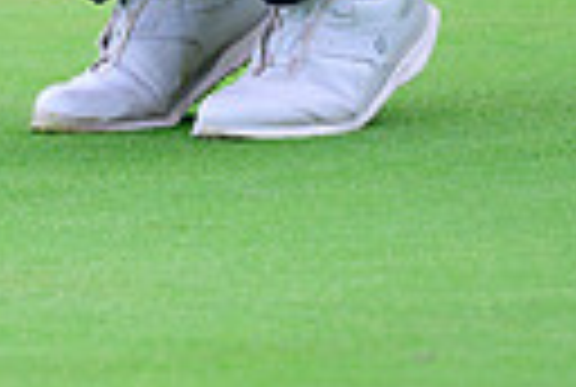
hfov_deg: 1.7
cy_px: -380
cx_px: -324
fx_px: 19582
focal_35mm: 1221
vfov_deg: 1.1
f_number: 5.6
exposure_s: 1/1600
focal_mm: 270
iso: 1250
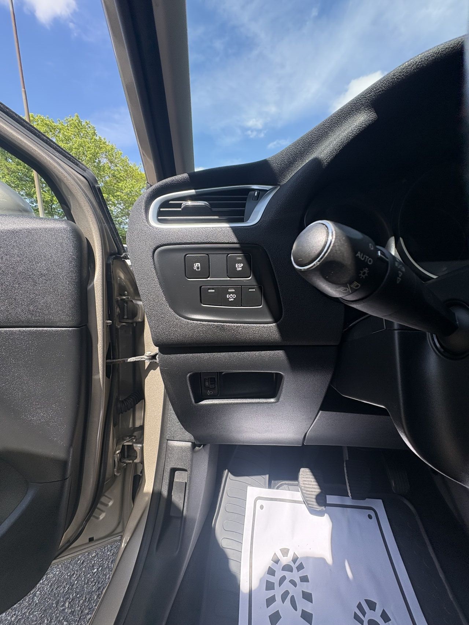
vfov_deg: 102.1
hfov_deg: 85.7
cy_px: 312
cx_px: 234
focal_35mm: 14
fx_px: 253
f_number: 2.2
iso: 64
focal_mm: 2.22
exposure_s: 1/556
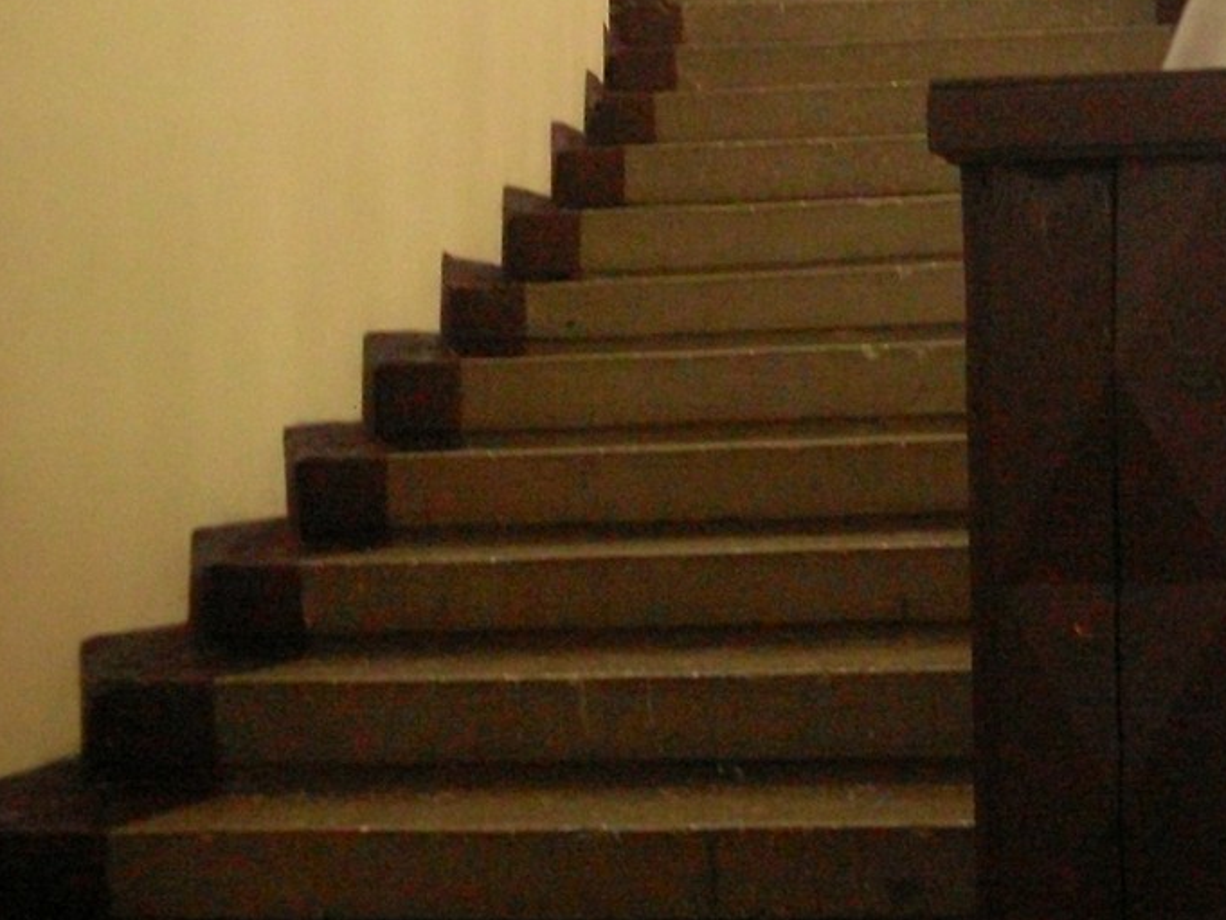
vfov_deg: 18.3
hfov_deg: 23.3
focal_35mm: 80
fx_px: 2834
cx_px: 1243
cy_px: 231
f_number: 2.8
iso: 400
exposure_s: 1/8
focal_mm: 6.3
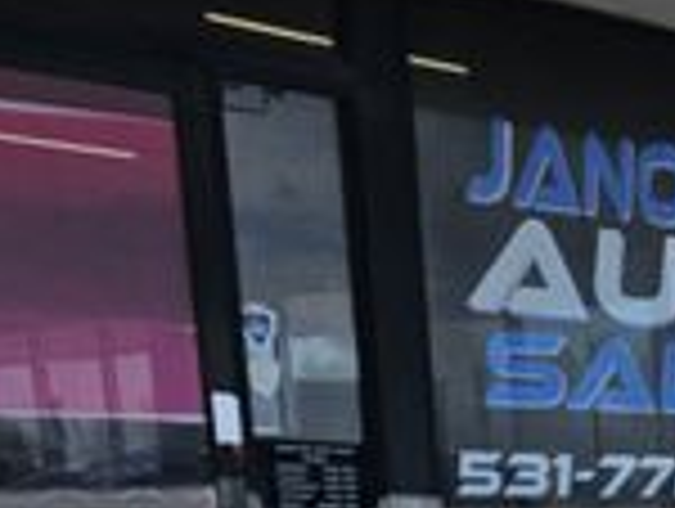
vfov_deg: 13.1
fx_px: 1914
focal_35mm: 98
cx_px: 990
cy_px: 1020
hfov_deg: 18.0
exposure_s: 1/801
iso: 12
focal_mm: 6.3
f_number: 1.7
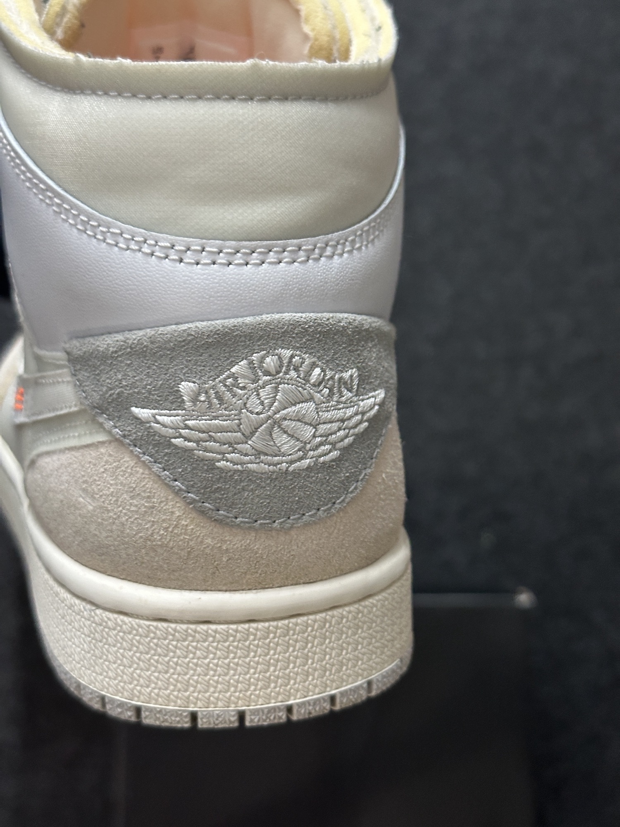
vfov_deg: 39.7
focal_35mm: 48
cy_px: 414
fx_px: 1146
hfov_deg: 30.3
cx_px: 310
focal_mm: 6.86
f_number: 1.78
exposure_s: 1/33
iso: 250
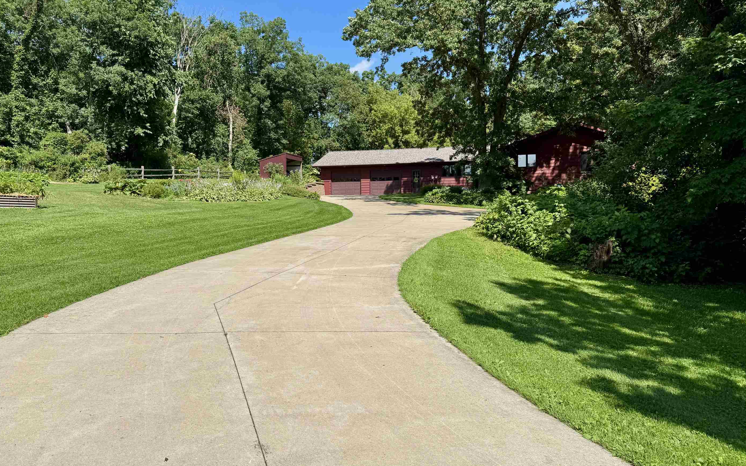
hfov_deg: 66.4
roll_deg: +0.4
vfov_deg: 44.5
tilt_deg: -1.9
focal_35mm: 28
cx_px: 356
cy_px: 208
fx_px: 569
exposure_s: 1/6410
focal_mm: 6.76
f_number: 1.78
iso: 80
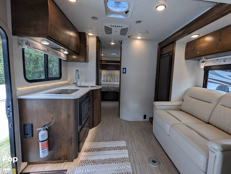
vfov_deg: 85.6
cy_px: 81
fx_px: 93
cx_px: 122
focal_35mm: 14
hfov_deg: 101.9
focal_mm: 1.95
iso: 47
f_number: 2.2
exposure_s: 1/94.7
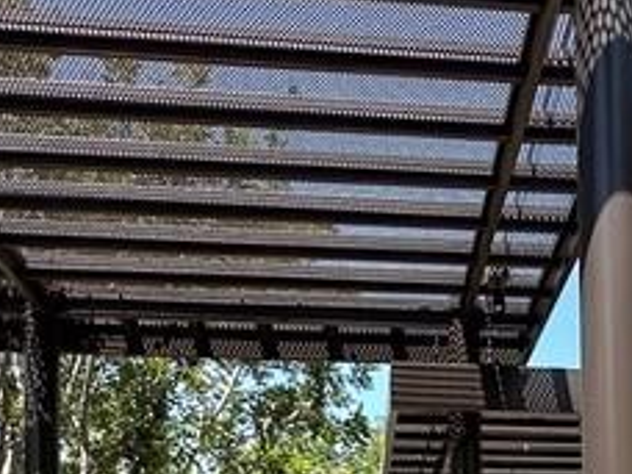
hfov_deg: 29.8
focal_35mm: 63
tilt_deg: +2.6
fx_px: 1150
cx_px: 532
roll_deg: +0.6
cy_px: 657
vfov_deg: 20.7
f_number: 2.2
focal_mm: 2.22
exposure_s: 1/1208
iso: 40
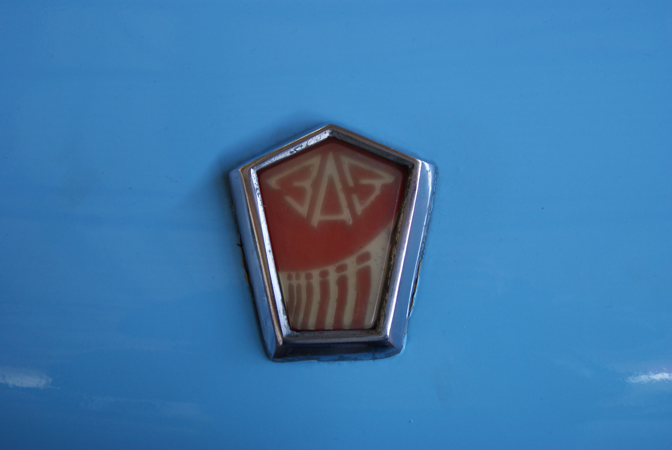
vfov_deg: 29.9
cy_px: 225
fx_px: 841
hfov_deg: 43.6
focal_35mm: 45
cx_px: 336
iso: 400
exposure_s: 1/15
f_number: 5.6
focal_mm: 30
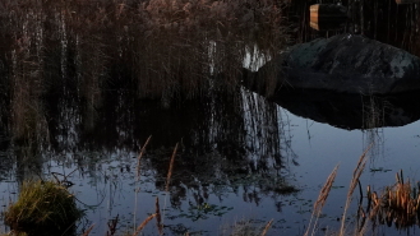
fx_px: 924
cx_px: 378
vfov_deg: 14.5
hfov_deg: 24.8
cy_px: 88
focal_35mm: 83
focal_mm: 10.8
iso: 800
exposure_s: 1/640
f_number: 5.6
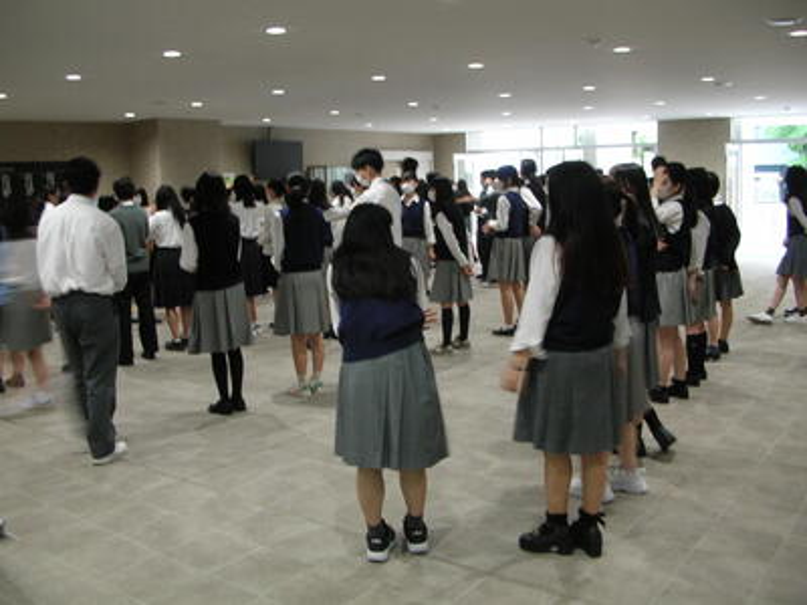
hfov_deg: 52.6
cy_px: 302
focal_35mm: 35
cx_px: 404
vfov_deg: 40.7
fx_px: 816
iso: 50
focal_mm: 5.8
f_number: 2.8
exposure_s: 1/5.2
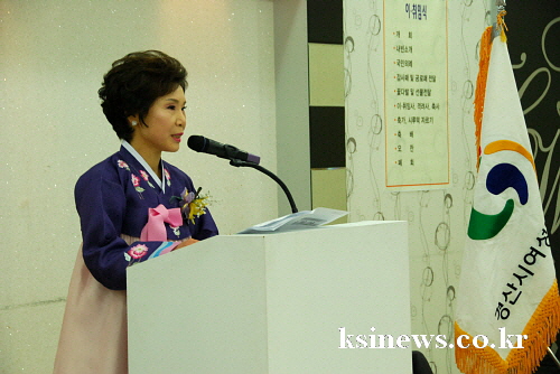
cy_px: 187
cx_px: 280
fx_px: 1517
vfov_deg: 14.1
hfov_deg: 20.9
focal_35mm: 98
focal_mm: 65
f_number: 7.1
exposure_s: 1/30
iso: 1000
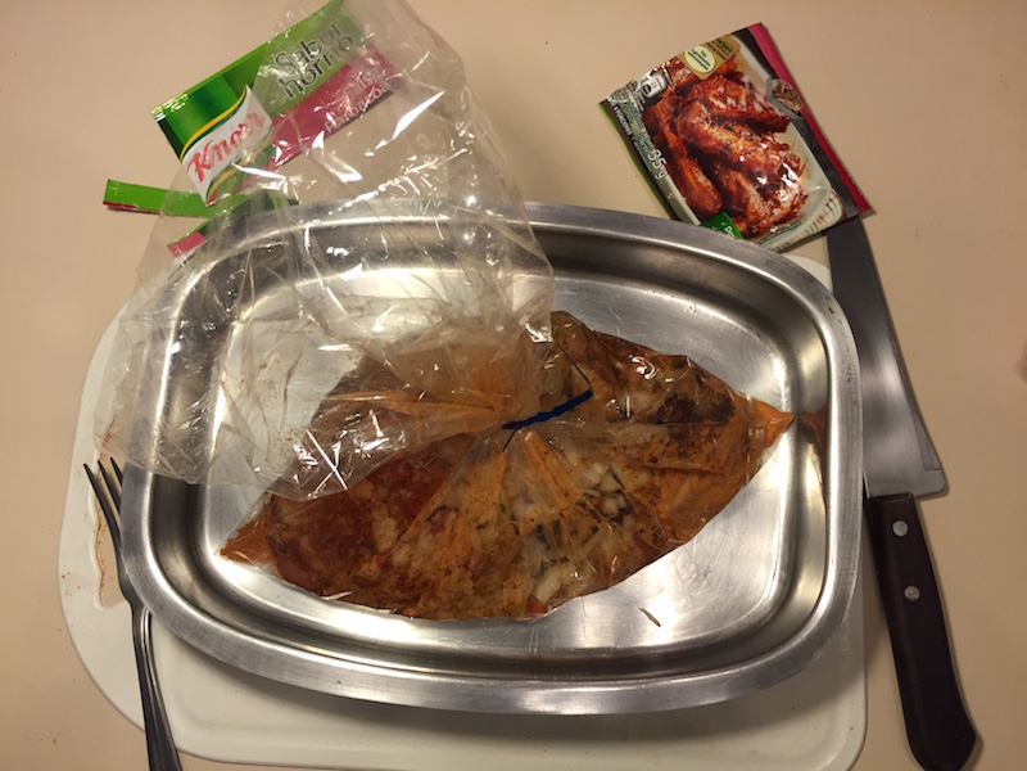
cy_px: 386
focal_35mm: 29
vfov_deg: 48.2
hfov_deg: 61.7
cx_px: 514
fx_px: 860
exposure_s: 1/33
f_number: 2.2
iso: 64
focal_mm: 4.15
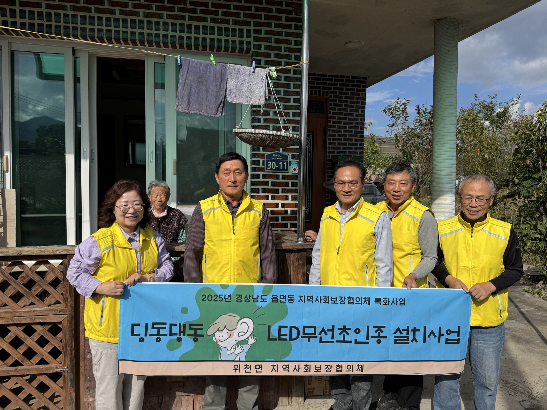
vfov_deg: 56.8
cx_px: 274
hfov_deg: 71.6
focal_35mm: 24
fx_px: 379
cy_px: 205
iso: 80
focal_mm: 6.76
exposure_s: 1/7937
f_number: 1.78
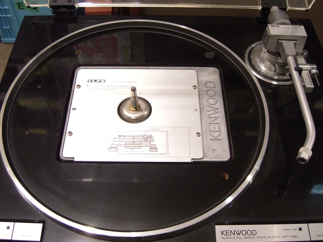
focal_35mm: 38
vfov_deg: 37.7
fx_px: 355
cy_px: 121
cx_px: 162
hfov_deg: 49.0
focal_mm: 7.9
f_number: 2.8
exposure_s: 1/30
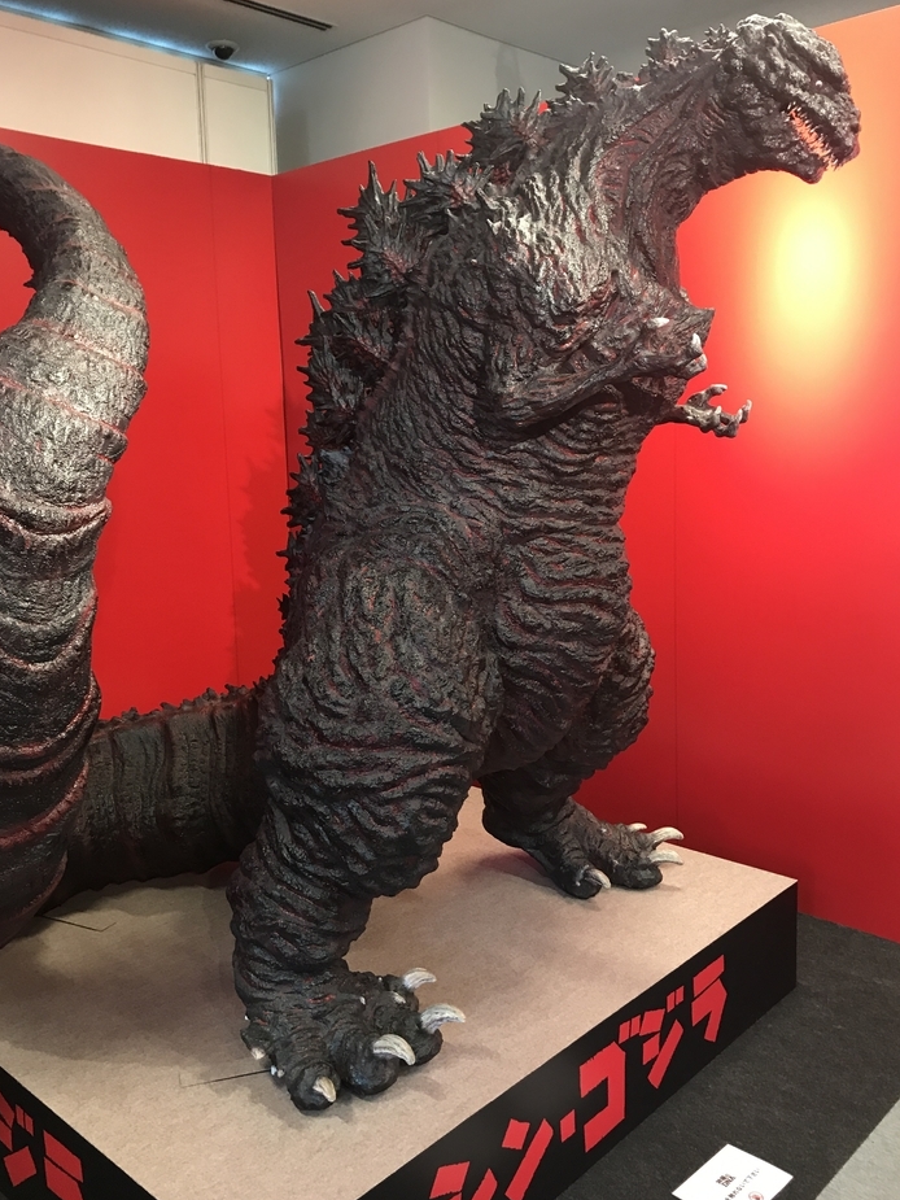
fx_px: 1074
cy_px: 571
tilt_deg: -6.8
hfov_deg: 45.5
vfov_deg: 58.3
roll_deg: +1.8
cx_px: 451
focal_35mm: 31
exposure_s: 1/17
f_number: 1.8
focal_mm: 3.99
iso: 50
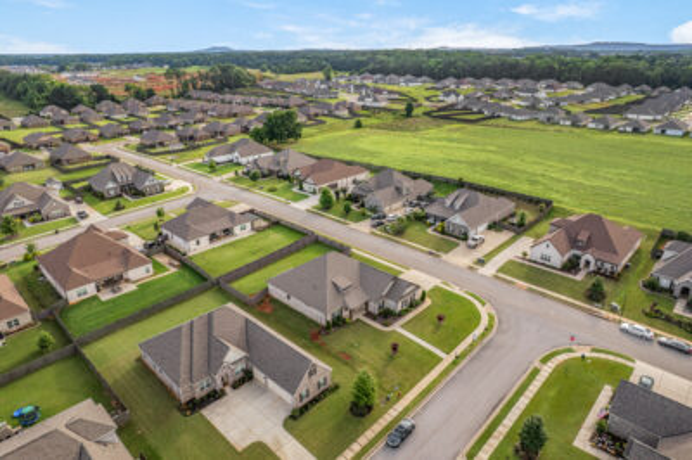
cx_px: 346
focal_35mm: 22
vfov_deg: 57.1
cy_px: 230
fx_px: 423
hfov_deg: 78.6
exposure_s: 1/240
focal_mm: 8.38
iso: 100
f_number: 2.8
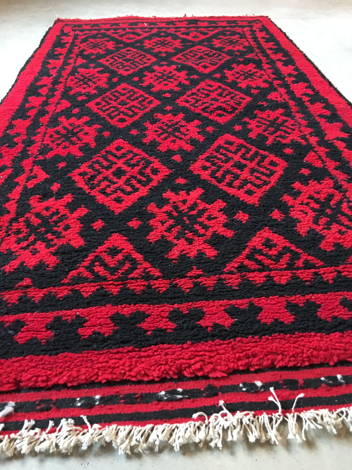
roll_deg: +0.0
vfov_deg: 61.7
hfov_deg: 48.2
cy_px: 235
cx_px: 176
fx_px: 393
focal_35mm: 29
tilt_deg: -40.5
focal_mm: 4.15
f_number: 2.2
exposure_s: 1/4
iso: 80
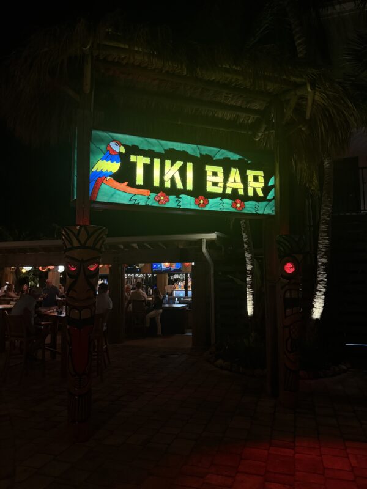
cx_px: 184
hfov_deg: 56.8
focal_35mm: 24
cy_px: 244
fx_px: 339
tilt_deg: +6.4
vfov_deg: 71.6
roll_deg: -0.3
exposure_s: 1/60
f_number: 1.78
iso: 640
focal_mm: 6.76
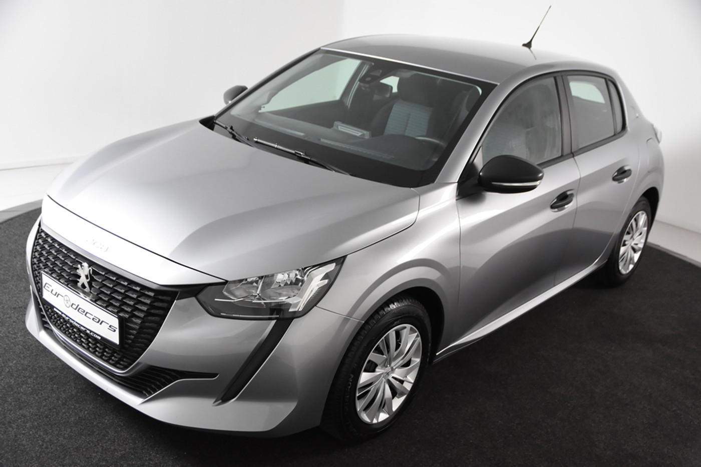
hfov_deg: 49.6
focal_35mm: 39
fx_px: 759
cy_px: 234
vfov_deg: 34.2
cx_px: 350
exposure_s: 1/60
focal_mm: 26
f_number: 4
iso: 1600
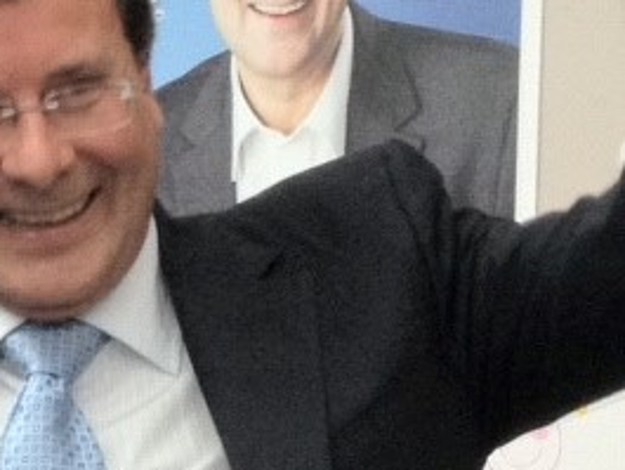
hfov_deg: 11.6
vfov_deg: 8.7
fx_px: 3053
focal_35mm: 169
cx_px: -17
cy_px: 449
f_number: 2.4
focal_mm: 4.28
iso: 160
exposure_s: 1/20
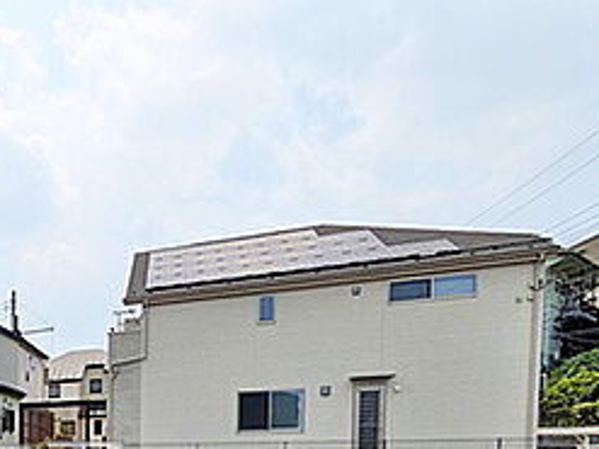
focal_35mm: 34
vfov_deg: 36.3
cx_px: -119
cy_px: 478
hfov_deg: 39.3
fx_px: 588
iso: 50
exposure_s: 1/3322
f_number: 2.2
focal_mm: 1.83
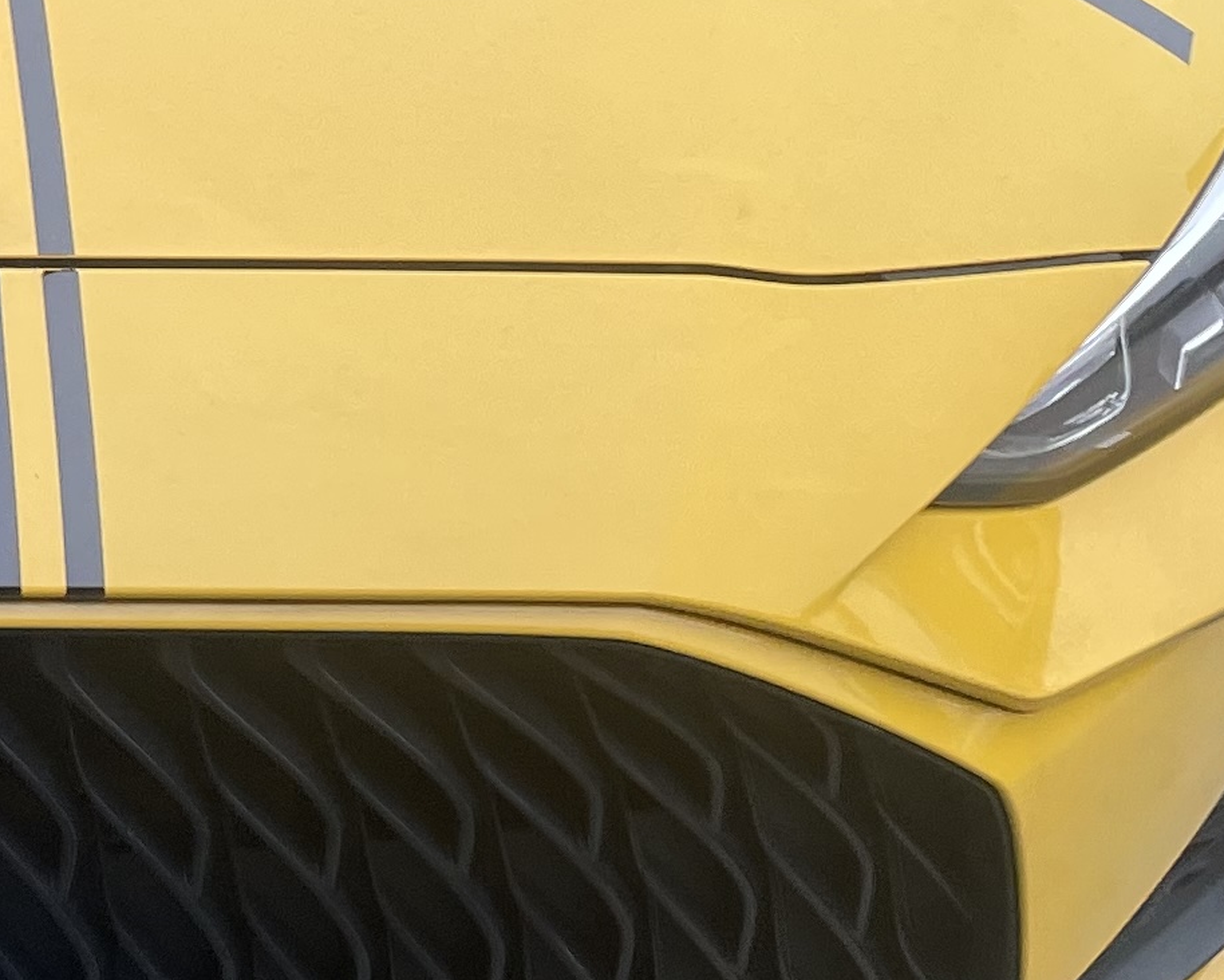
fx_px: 4057
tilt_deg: -18.7
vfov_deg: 13.5
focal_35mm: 112
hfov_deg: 16.1
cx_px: -431
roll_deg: -0.7
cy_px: -47
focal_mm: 4.2
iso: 80
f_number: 1.6
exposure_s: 1/121
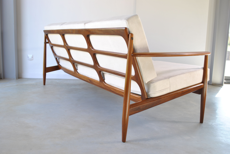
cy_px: 77
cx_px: 115
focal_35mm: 36
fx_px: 230
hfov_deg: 53.1
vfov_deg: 37.0
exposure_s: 1/25
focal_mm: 24
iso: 100
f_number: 5.6
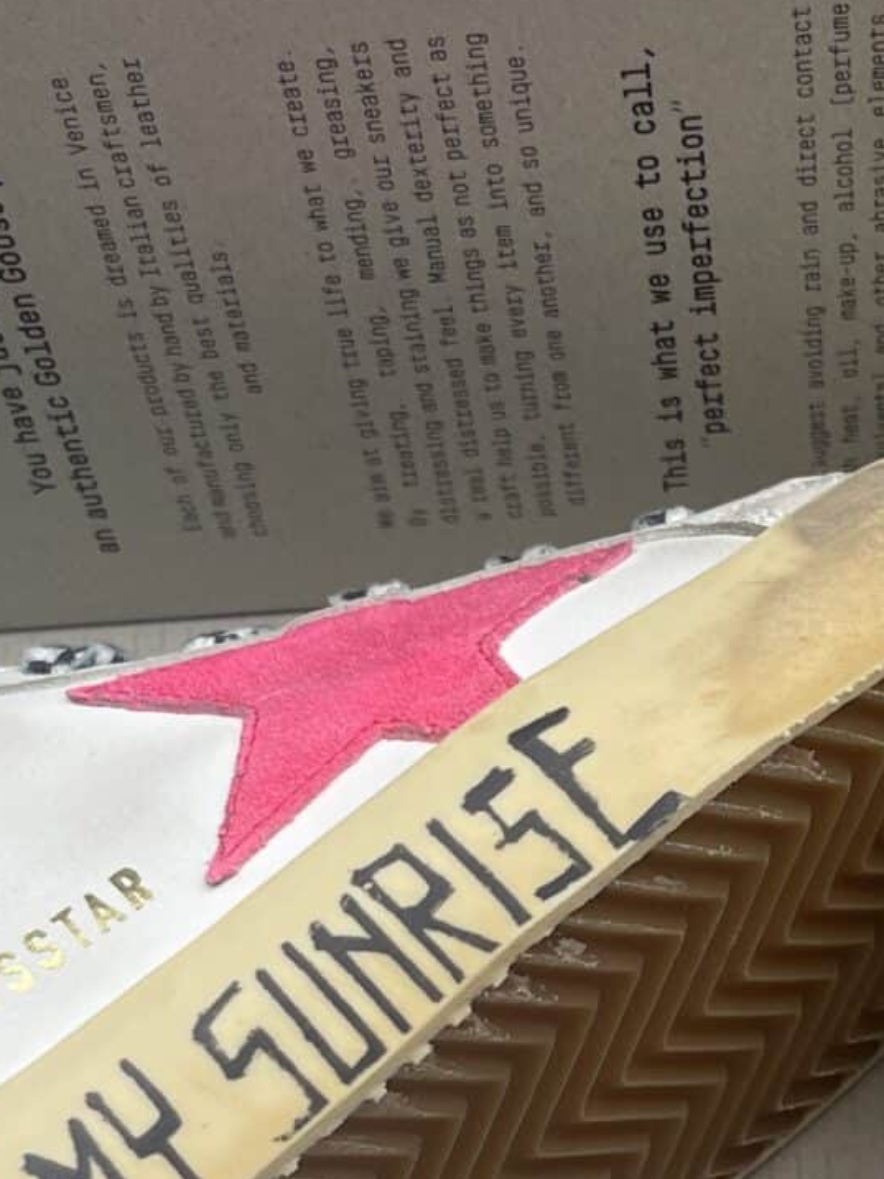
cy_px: 1240
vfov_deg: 20.3
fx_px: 3167
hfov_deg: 15.8
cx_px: 637
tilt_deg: -64.7
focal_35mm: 93
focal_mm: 5.1
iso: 32
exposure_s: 1/592
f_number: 1.6
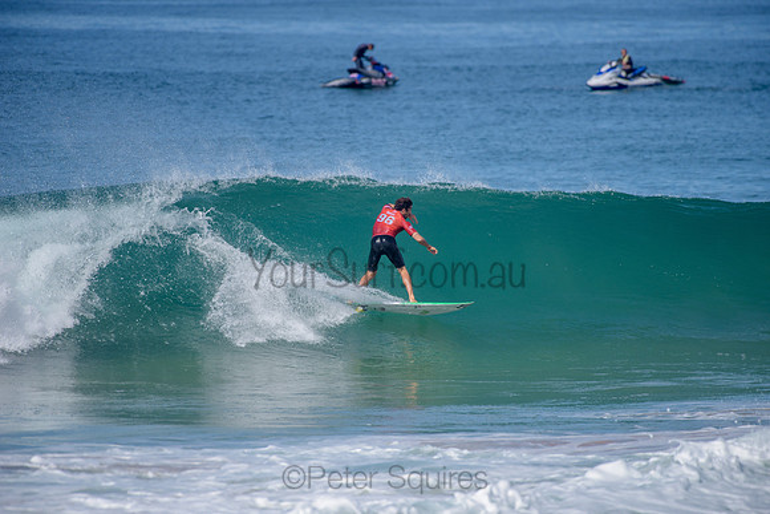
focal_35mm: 500
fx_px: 10696
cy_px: 257
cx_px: 385
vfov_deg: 2.8
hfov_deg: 4.1
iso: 160
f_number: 5.6
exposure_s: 1/2000
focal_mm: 500
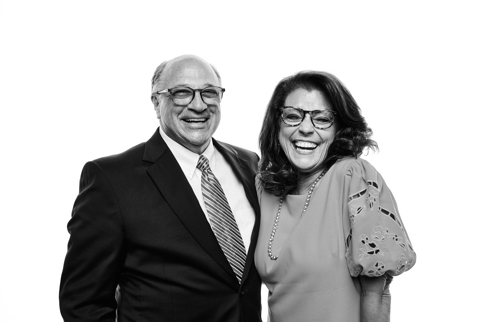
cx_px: 242
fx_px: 519
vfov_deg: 34.5
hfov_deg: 49.9
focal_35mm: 39
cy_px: 161
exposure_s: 1/250
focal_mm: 38.7
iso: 320
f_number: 7.1
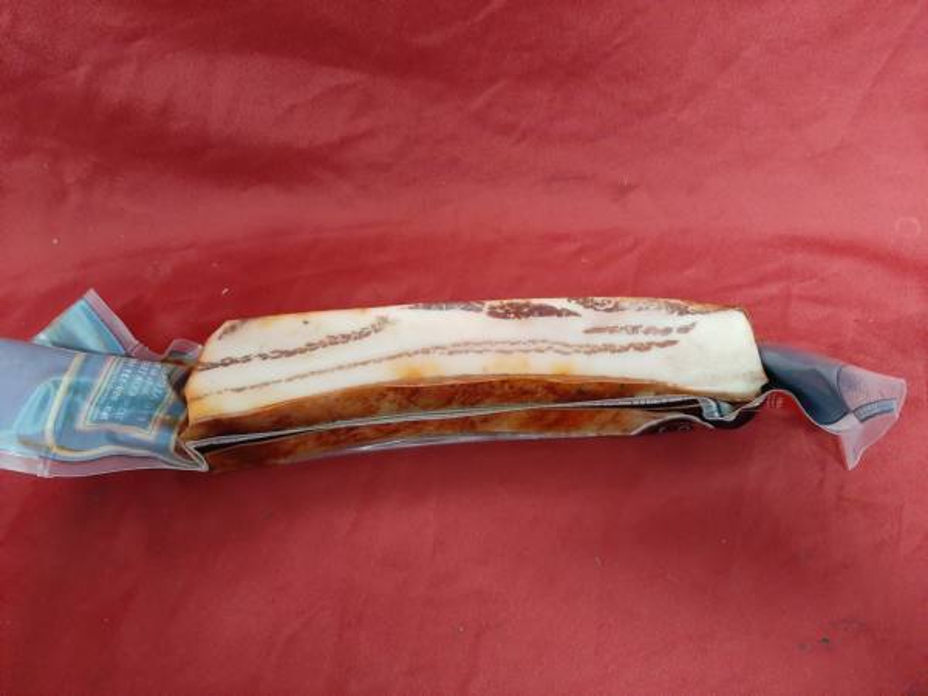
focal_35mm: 26
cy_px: 348
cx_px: 464
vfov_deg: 53.1
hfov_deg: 67.3
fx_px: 697
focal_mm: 3.93
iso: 500
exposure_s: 1/20
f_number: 1.7
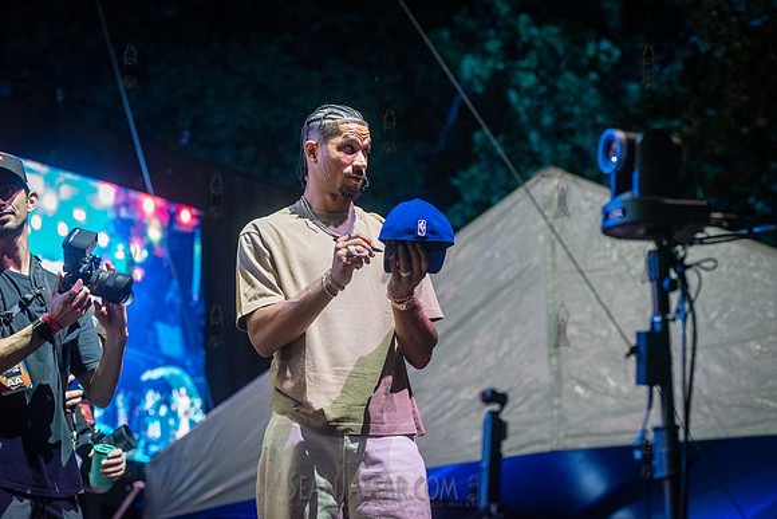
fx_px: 2267
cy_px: 260
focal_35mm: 105
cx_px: 388
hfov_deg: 19.5
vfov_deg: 13.0
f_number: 4.5
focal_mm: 105
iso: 5000
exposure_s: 1/320
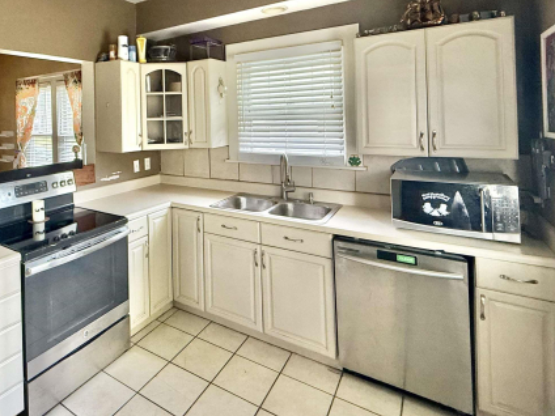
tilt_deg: +1.0
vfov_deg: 58.5
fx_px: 353
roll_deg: +1.5
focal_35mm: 22
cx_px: 175
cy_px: 114
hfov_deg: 73.5
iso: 320
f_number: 2.2
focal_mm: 2.22
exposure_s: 1/99
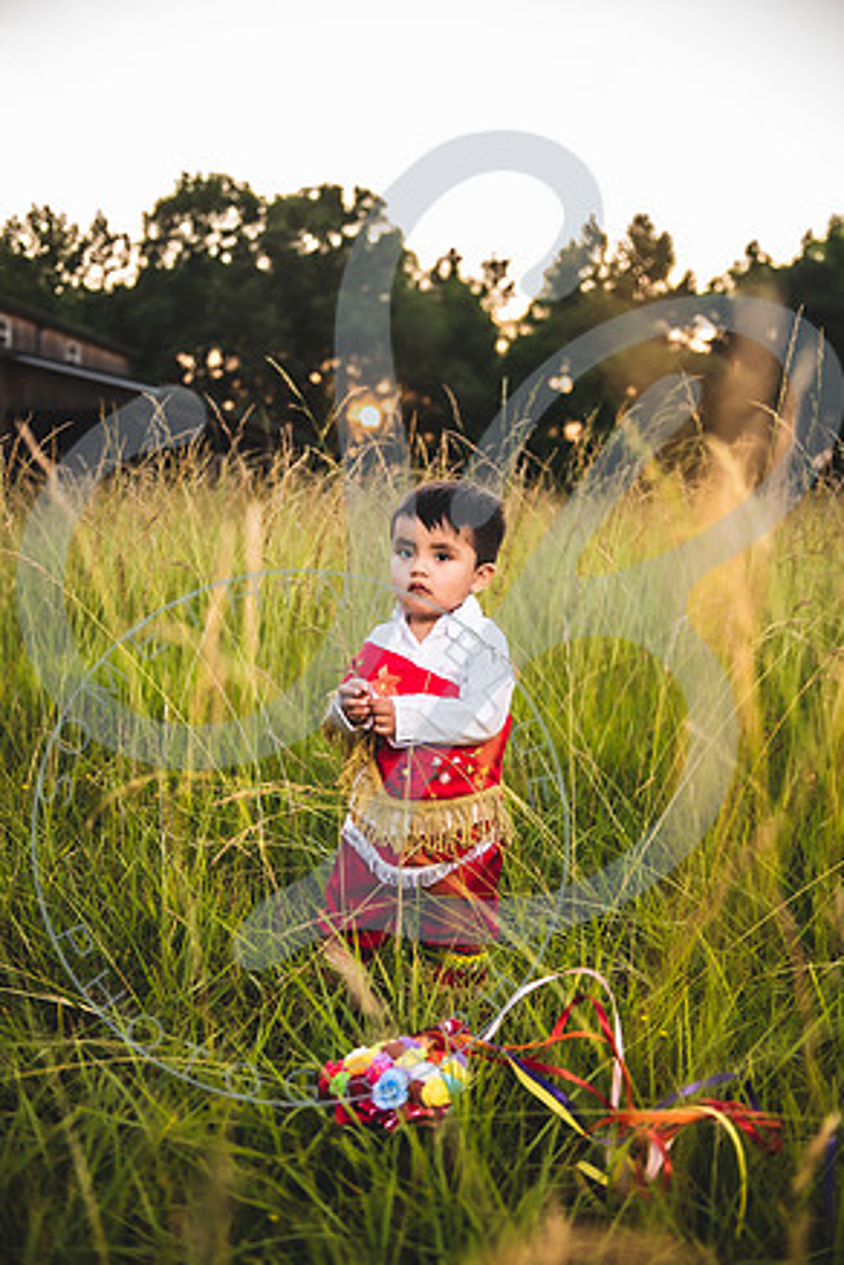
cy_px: 618
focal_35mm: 39
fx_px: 1371
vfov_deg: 49.5
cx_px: 431
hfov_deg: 34.2
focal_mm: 38
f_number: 2.8
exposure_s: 1/200
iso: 100
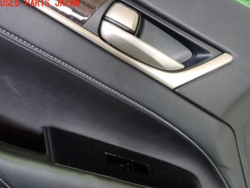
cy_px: 99
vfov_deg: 51.3
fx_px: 195
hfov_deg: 65.3
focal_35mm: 27
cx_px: 133
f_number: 2
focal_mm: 4.5
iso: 800
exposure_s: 1/30
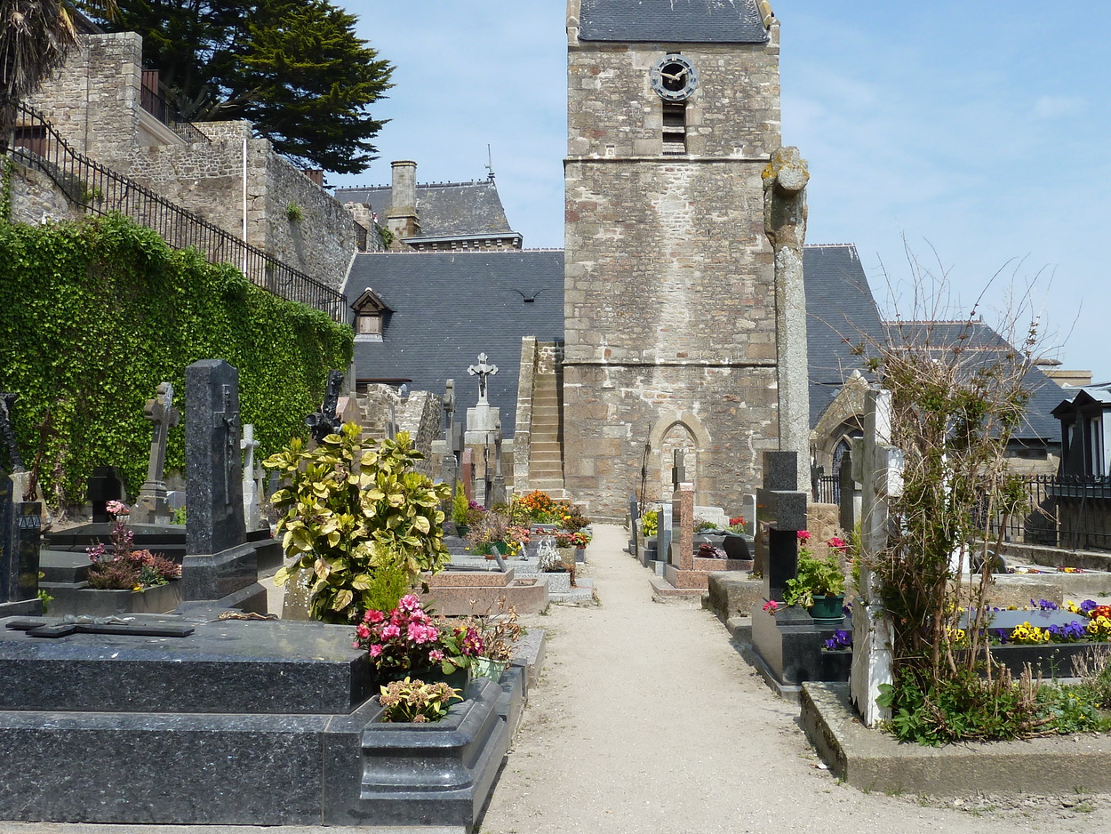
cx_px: 607
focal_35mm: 32
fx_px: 1027
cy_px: 404
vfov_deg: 44.2
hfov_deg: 56.7
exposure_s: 1/400
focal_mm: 4.1
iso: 80
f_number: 4.5
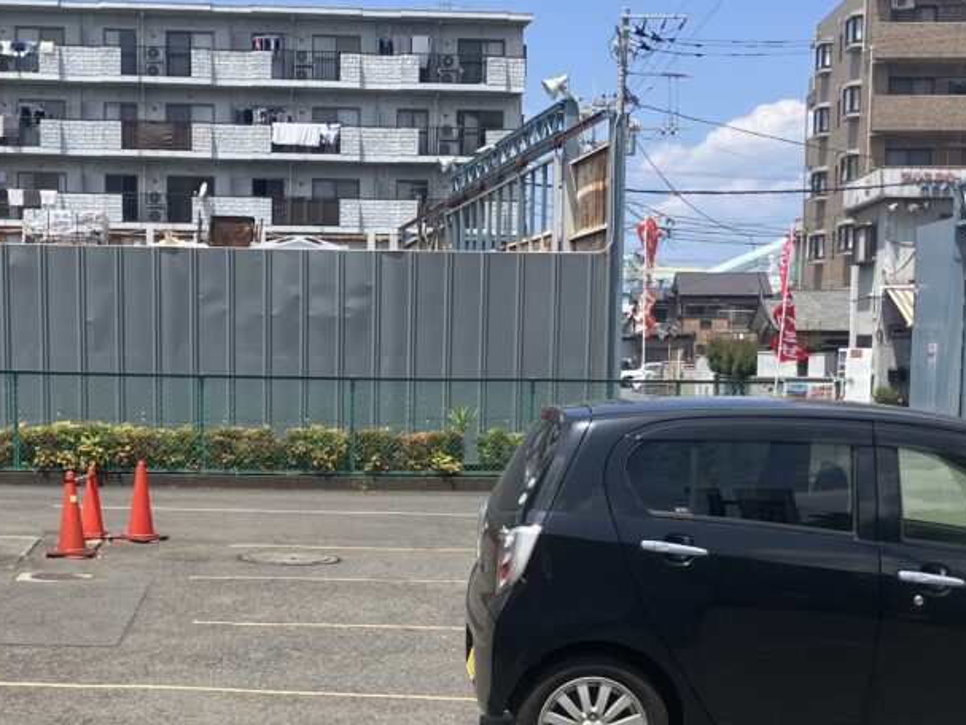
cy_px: 521
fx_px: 1647
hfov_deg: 32.5
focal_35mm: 59
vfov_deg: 24.6
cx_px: 363
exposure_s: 1/1736
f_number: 1.8
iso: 32
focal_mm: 3.99
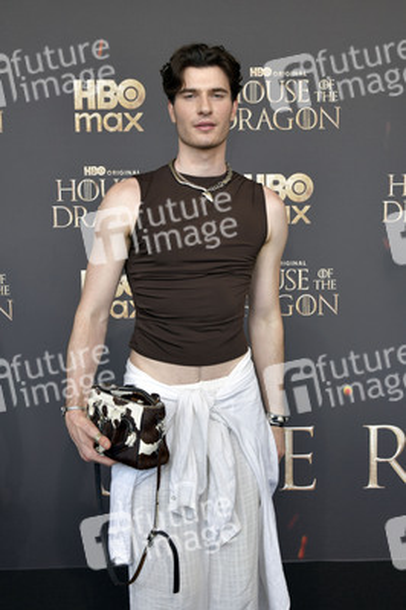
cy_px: 305
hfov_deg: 37.8
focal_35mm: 35
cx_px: 203
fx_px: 593
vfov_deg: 54.5
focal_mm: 35
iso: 400
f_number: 6.3
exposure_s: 1/250
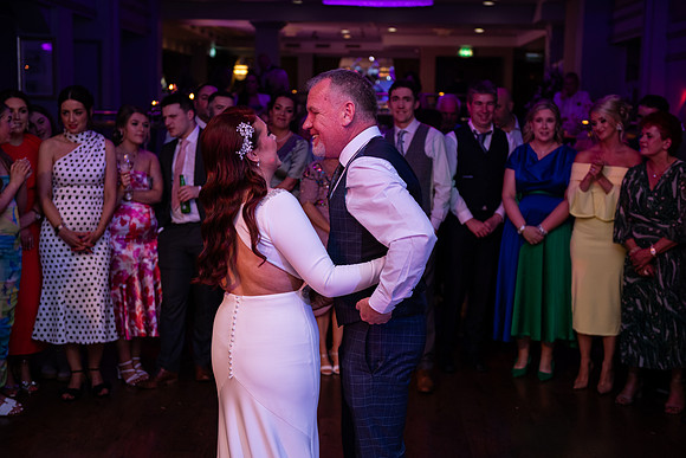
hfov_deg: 36.2
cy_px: 229
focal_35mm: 55
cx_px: 343
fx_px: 1048
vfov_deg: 24.6
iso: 500
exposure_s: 1/160
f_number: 3.5
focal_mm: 55
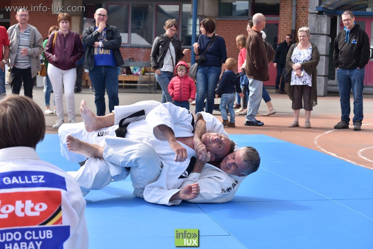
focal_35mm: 75
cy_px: 124
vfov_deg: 18.2
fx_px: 777
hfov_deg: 27.0
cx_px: 186
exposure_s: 1/500
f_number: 5
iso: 100
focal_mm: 50
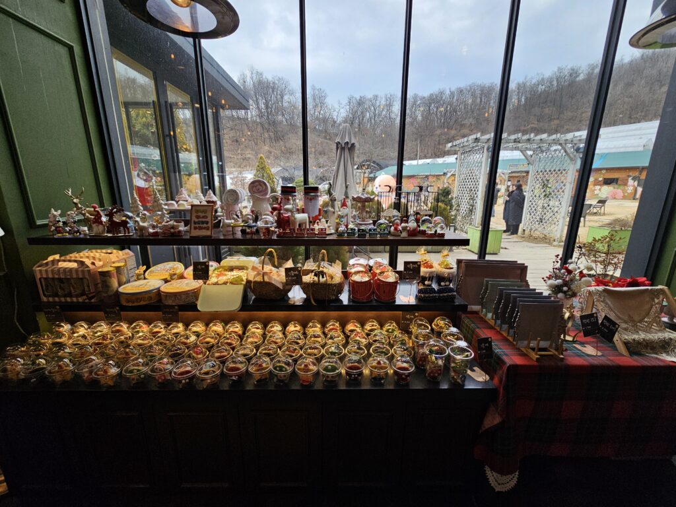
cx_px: 338
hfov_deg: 106.2
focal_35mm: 13
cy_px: 254
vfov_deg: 89.9
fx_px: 254
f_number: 2.2
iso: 50
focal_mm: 2.2
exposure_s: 1/216
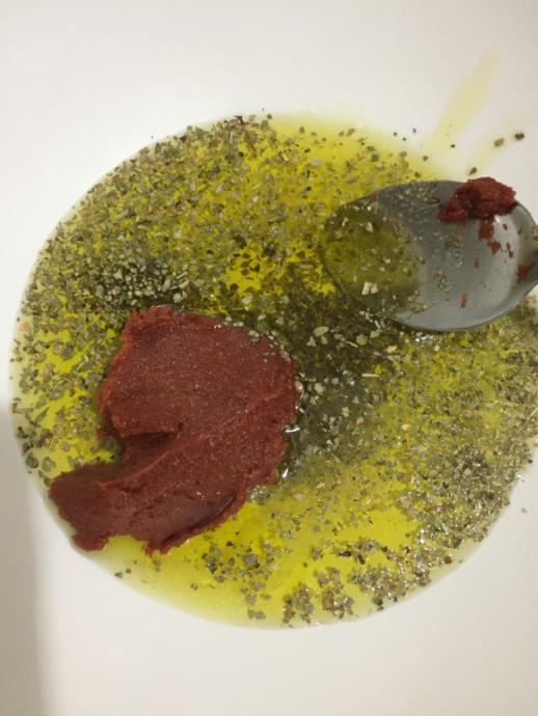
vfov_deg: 61.6
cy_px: 358
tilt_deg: -74.6
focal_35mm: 29
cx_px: 269
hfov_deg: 48.3
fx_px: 601
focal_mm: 4.15
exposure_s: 1/33
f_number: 2.2
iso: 320
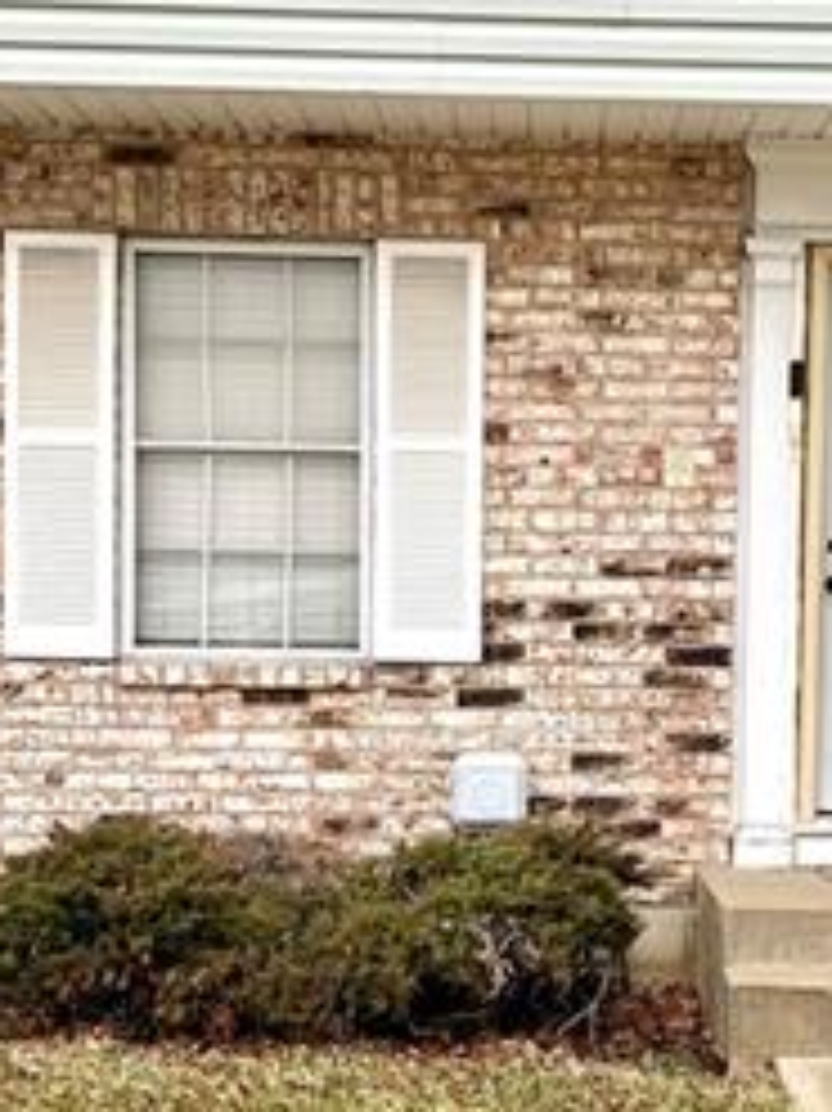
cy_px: 716
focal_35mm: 81
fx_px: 2598
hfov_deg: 18.0
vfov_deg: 24.1
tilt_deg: -3.9
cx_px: 666
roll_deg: -0.3
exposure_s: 1/121
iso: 64
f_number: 1.8
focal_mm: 4.25
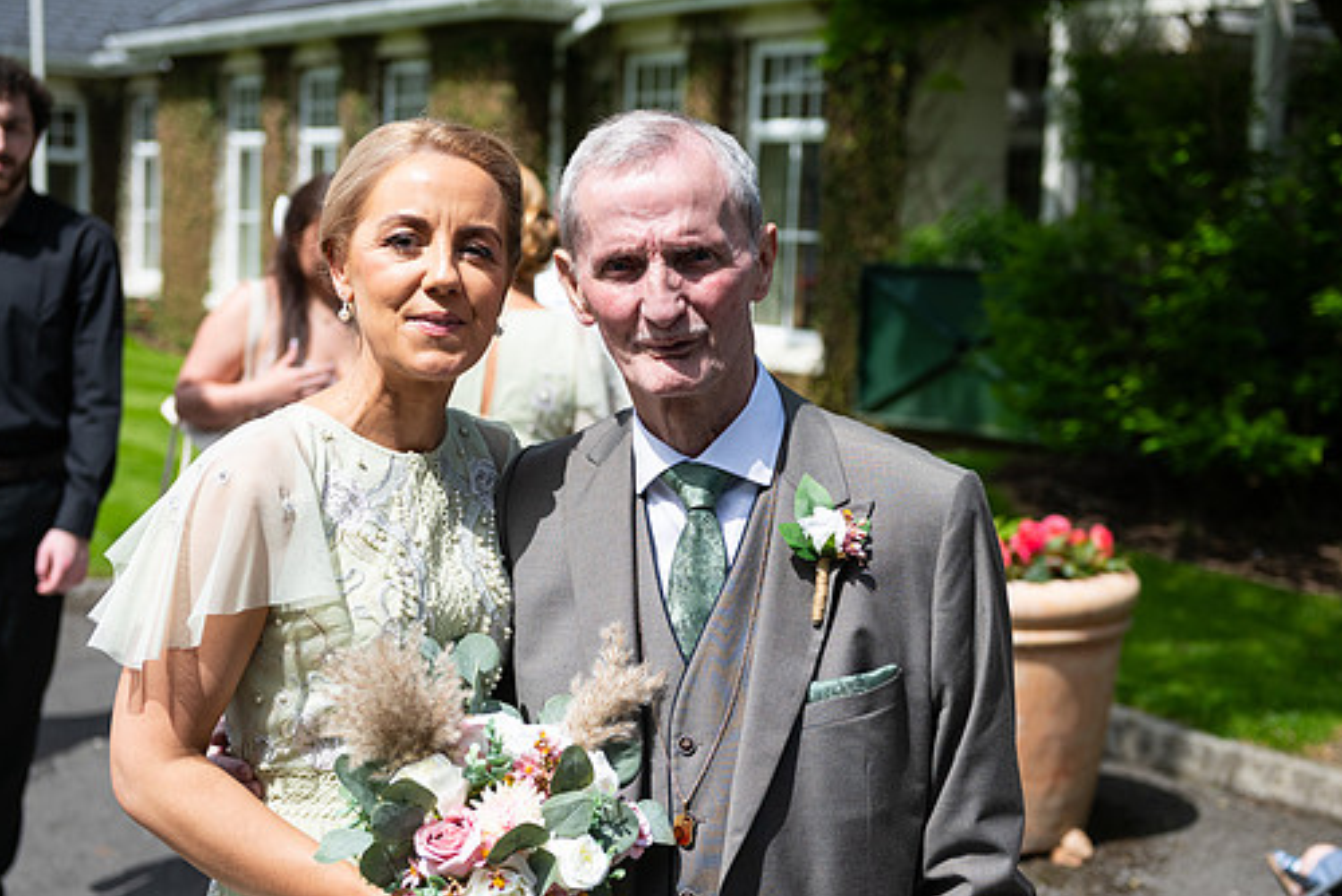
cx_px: 679
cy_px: 492
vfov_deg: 23.4
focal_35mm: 58
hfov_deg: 34.5
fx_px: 2163
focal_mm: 50
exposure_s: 1/3200
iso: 200
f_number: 3.5
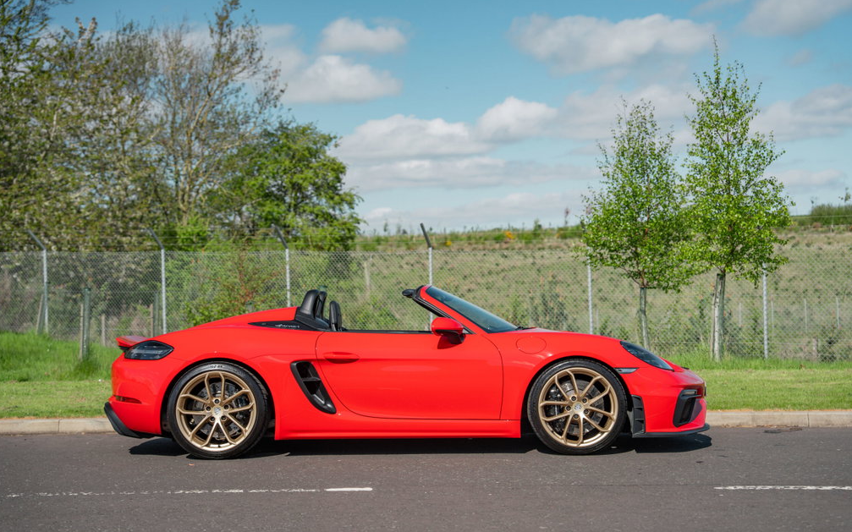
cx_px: 424
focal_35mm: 56
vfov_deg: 23.1
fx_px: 1300
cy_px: 287
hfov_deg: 36.3
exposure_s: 1/1250
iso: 100
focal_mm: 54
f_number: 2.8
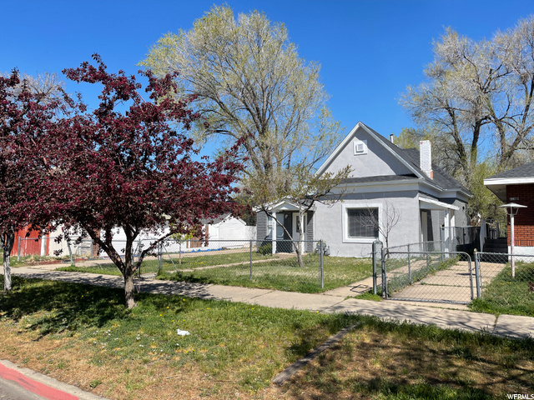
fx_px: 401
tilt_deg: +4.5
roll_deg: +0.1
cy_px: 200
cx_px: 267
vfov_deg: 53.1
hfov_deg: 67.3
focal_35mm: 26
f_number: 1.6
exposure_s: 1/3559
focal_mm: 5.1
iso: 32
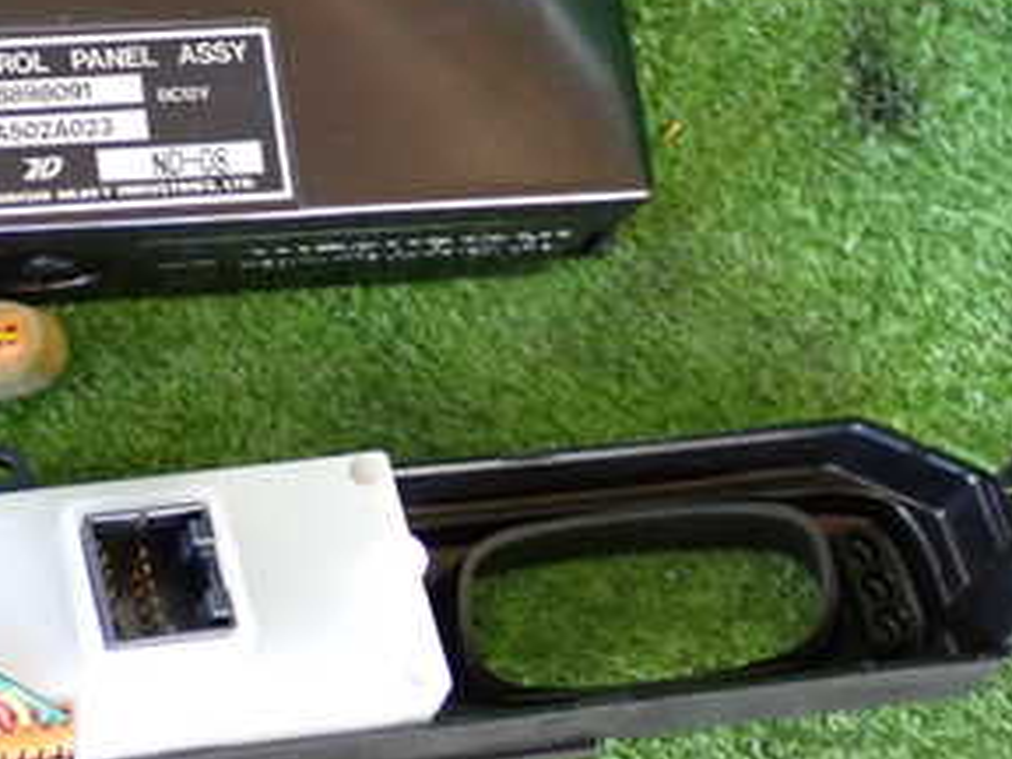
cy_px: 235
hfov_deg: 19.6
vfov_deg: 15.1
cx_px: 60
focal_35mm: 98
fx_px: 2865
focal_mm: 8.4
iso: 640
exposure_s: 1/50
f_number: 3.1
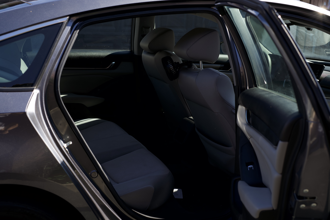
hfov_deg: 39.6
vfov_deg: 27.0
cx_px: 165
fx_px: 458
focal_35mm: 50
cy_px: 110
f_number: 5.6
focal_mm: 50
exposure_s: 1/125
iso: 100
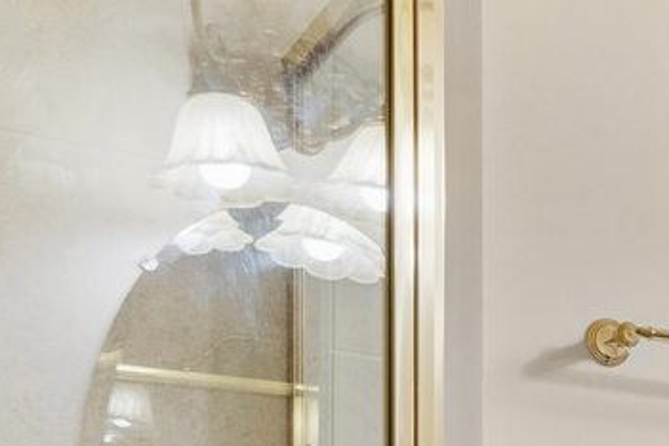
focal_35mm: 83
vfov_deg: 14.7
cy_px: 770
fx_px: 1542
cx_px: 989
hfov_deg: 20.9
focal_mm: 12
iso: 250
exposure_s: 1/6
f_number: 8
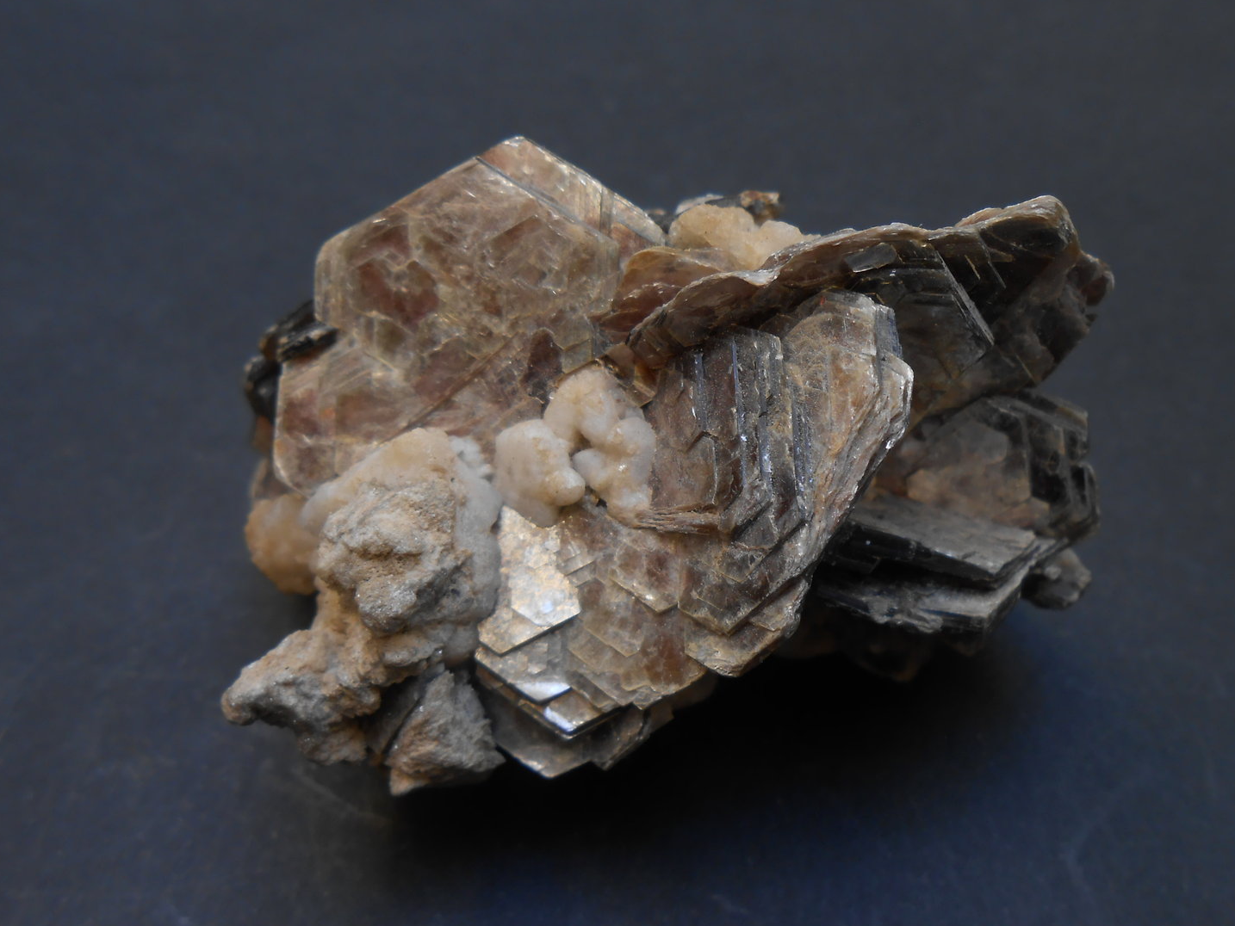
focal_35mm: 29
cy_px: 449
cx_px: 628
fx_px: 1035
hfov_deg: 61.6
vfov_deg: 48.2
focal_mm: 4.6
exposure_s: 1/30
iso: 80
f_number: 3.5
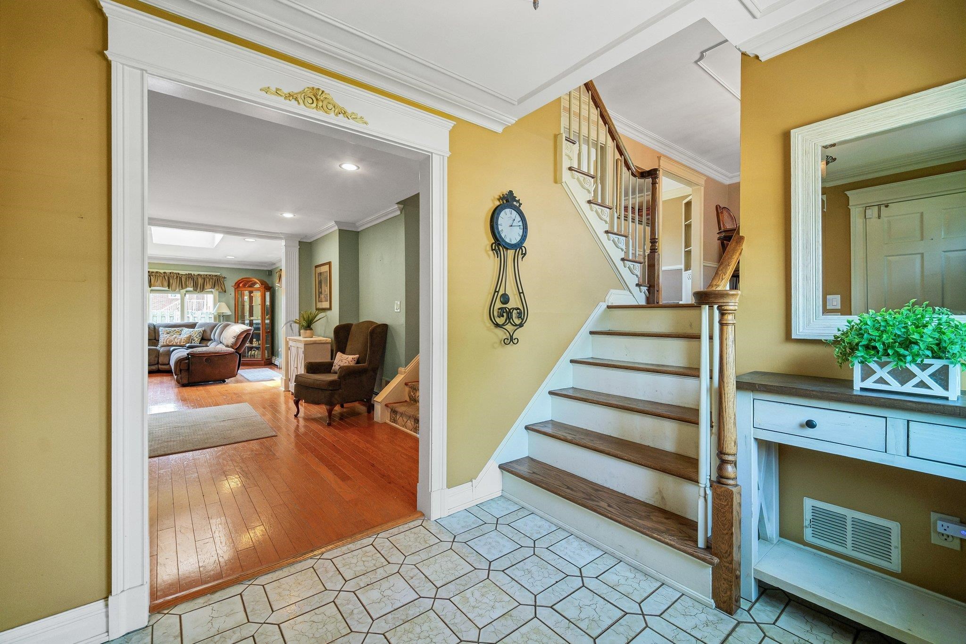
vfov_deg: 53.1
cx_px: 483
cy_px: 322
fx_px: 644
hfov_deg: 73.7
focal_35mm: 24
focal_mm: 24
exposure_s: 1/25
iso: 640
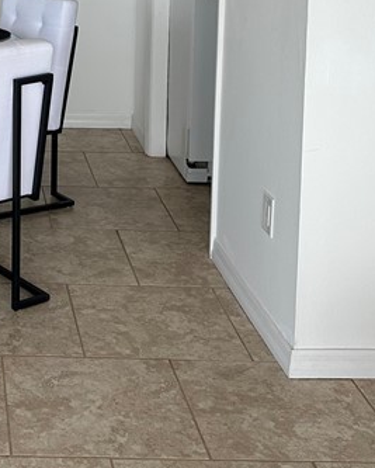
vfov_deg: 25.2
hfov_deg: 19.9
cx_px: -88
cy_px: 6
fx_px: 998
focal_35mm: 72
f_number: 1.78
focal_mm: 6.86
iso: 80
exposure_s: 1/910
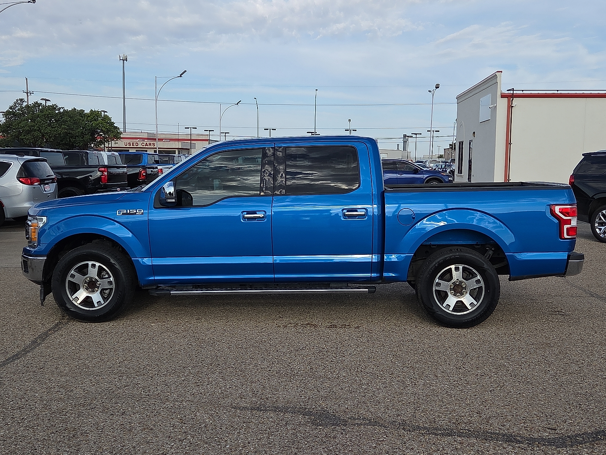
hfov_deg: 47.9
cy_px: 228
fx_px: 683
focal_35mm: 39
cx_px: 303
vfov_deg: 36.8
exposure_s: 1/5000
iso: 76
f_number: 1.8
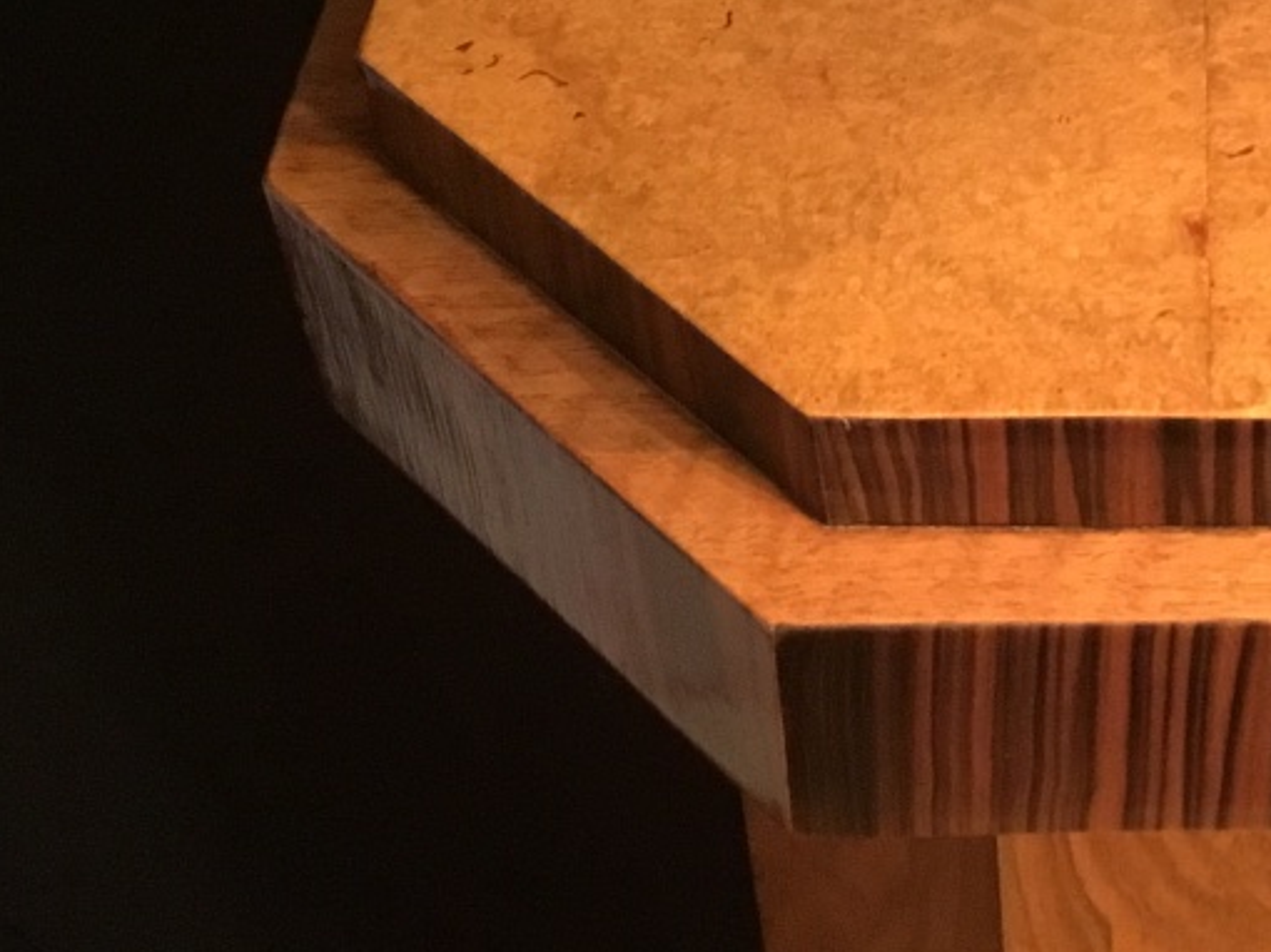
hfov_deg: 25.7
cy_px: 120
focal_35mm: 73
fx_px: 2679
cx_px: 1171
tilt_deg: -42.3
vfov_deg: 19.8
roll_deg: -0.7
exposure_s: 1/17
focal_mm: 3.3
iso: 250
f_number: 2.4
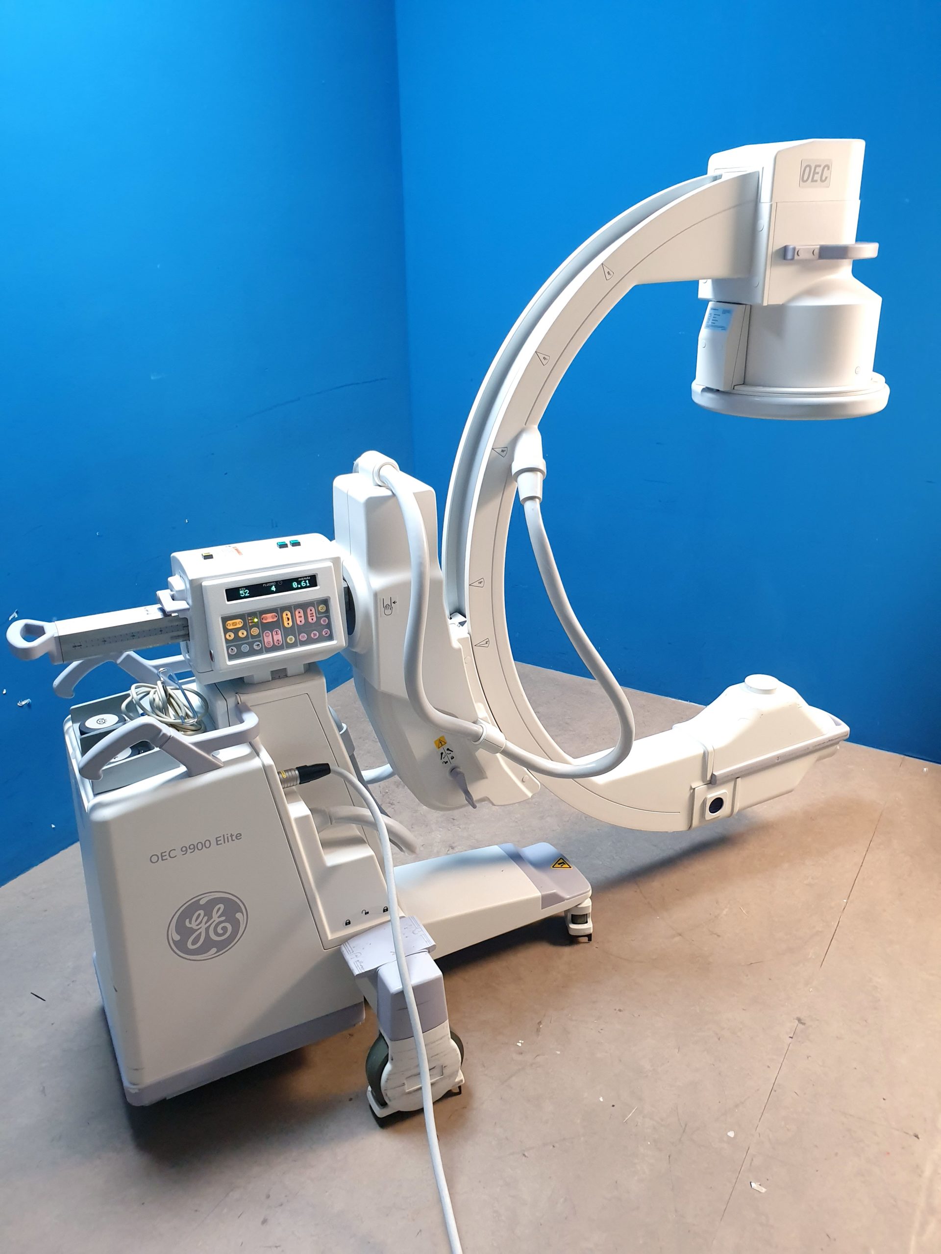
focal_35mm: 26
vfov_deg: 67.3
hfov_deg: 53.1
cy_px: 627
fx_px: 942
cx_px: 470
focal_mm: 4.3
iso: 320
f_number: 2.4
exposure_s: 1/33
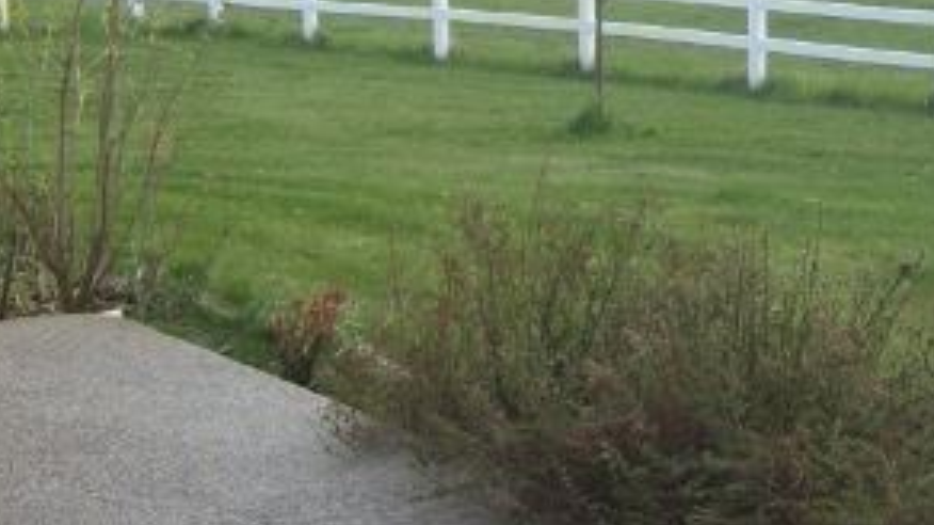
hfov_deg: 24.2
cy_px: -32
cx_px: 796
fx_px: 2129
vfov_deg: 13.8
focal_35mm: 86
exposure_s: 1/227
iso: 80
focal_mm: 6
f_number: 2.7
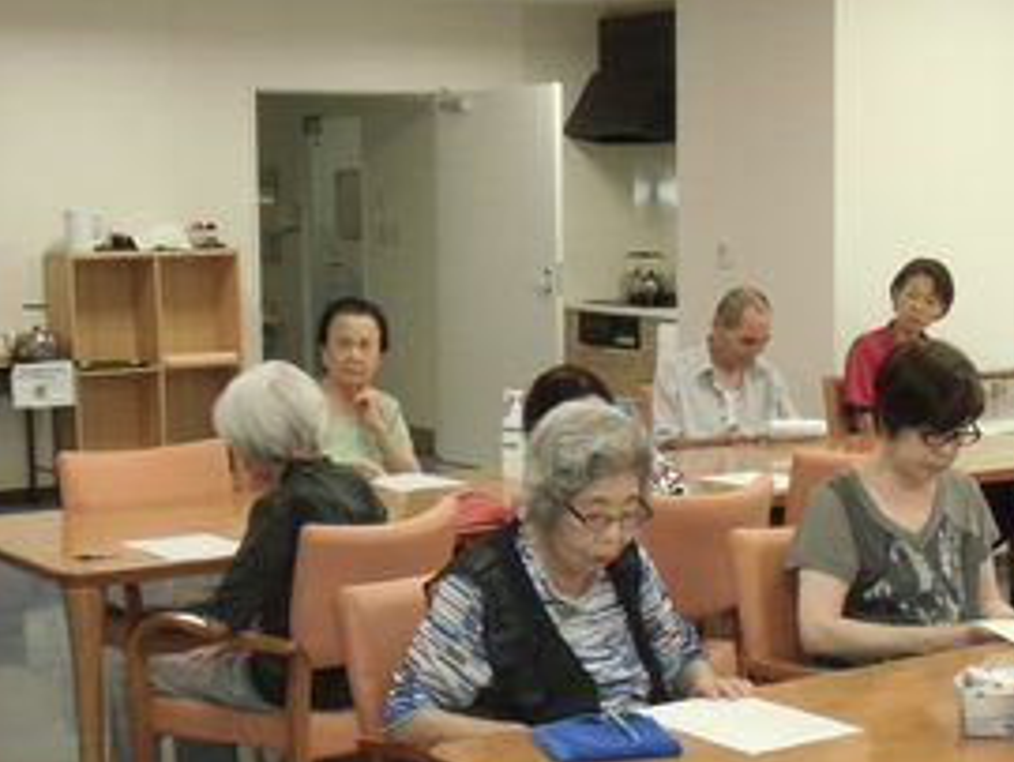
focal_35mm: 69
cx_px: 633
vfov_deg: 21.2
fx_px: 2023
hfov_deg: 28.0
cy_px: 522
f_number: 3.7
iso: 400
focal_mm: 5.93
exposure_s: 1/100
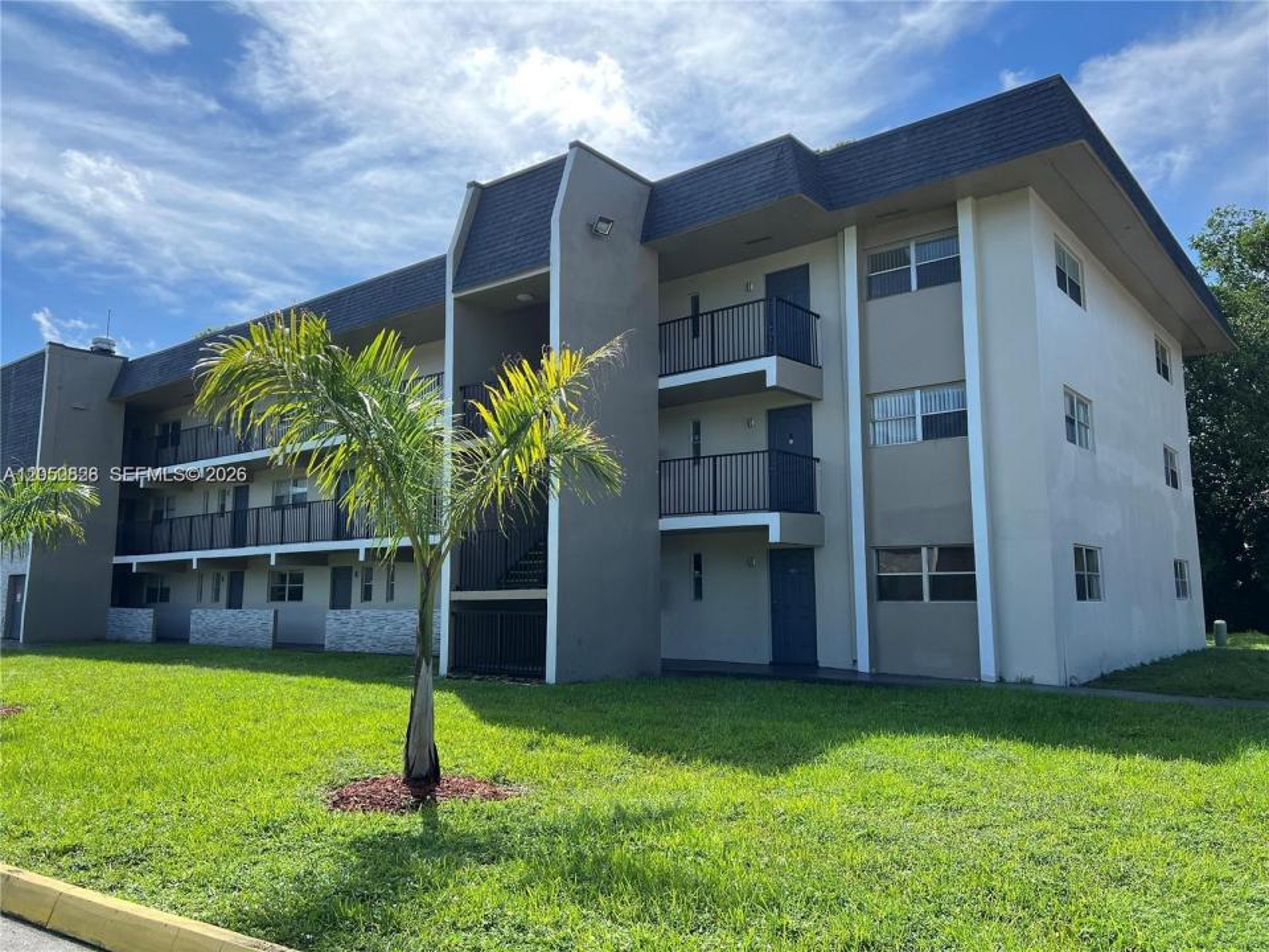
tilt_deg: +7.4
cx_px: 634
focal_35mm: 26
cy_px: 476
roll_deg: +0.7
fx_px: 953
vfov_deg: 53.1
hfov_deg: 67.3
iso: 50
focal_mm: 5.7
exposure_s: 1/1901
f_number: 1.5
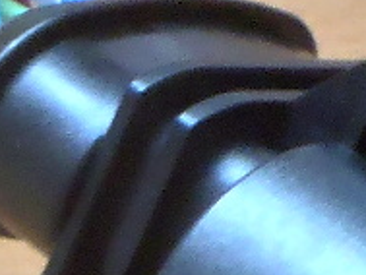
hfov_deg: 6.6
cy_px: -396
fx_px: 3015
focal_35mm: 285
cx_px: 891
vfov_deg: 5.1
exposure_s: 1/4
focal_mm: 6.53
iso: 250
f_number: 4.1
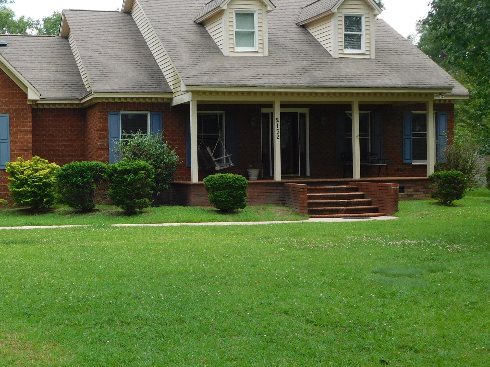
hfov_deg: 34.9
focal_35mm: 54
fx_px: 764
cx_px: 129
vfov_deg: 27.0
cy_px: 190
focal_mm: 6.3
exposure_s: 1/400
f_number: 3.5
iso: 125
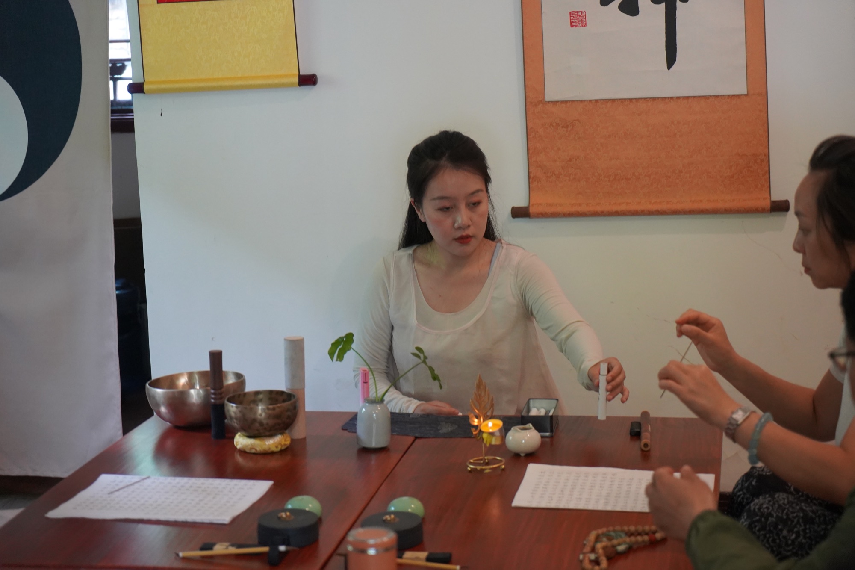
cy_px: 285
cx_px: 428
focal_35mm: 70
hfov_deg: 28.8
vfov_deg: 19.5
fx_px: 1662
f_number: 4
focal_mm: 70
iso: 5000
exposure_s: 1/160
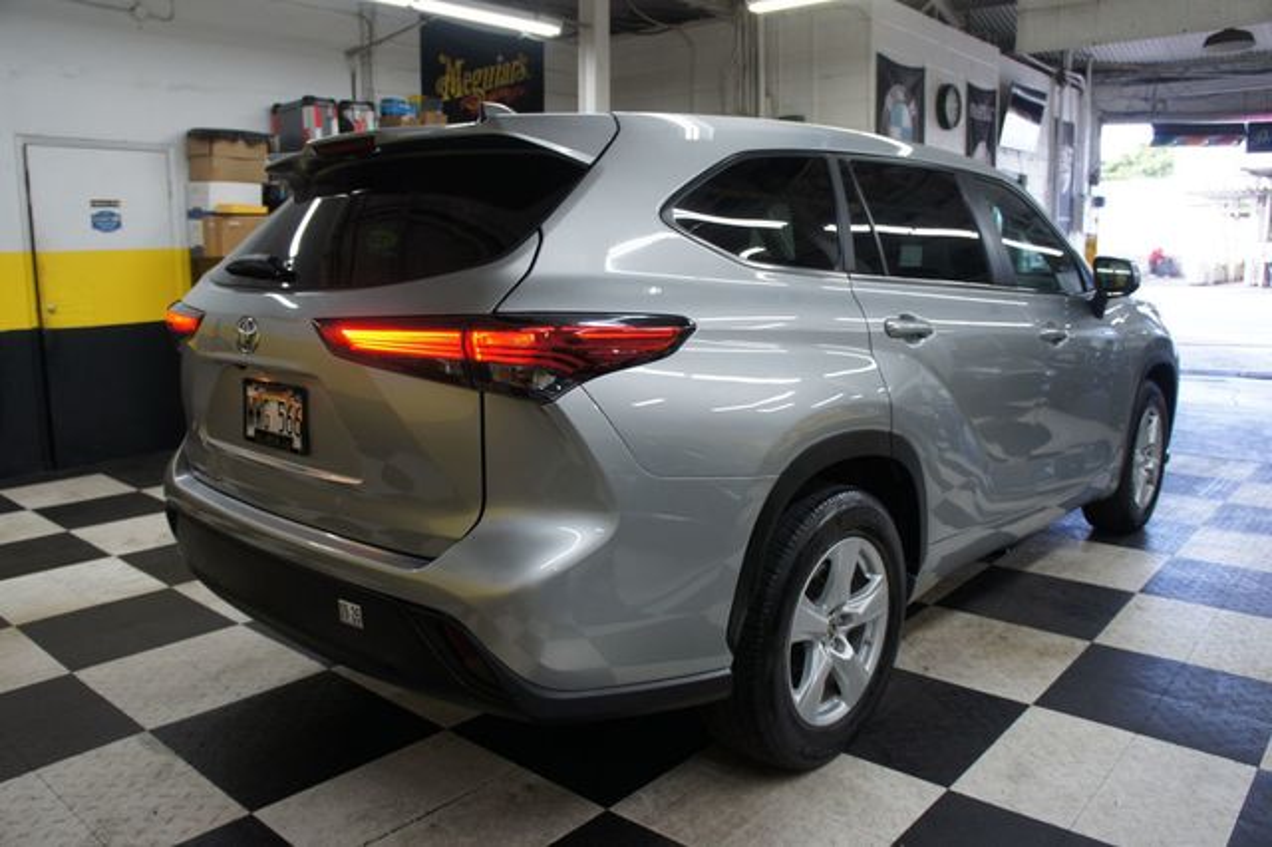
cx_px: 636
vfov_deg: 47.9
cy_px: 424
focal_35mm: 27
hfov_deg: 67.4
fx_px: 953
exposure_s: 1/30
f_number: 4
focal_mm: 18
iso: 200
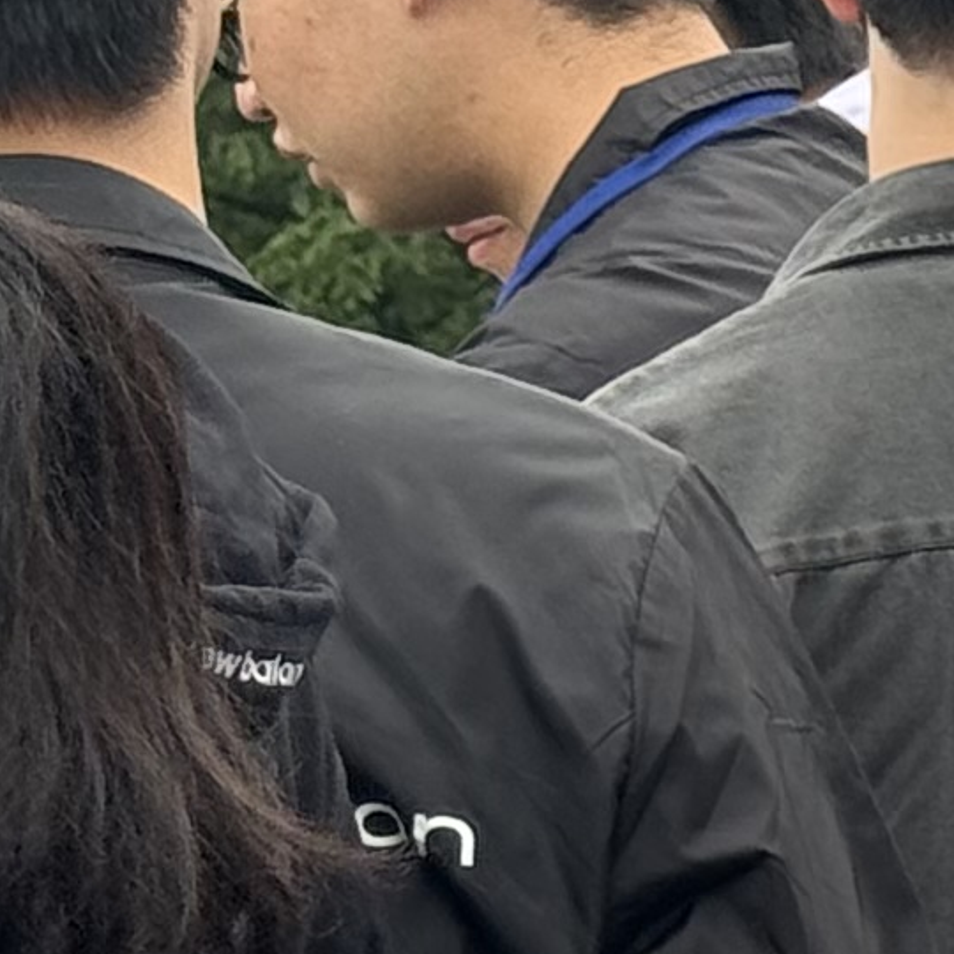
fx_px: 9884
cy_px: 768
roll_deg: +0.3
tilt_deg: -6.9
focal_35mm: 317
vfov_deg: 5.5
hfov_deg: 5.3
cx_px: 2339
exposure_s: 1/461
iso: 64
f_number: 1.78
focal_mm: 6.76
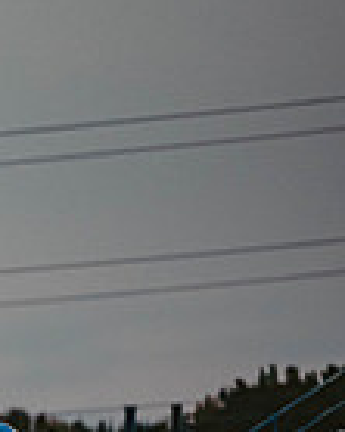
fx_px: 6772
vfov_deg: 3.6
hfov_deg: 2.9
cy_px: 493
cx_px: -541
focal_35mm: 530
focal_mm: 135
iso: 1600
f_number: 3.2
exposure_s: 1/1250
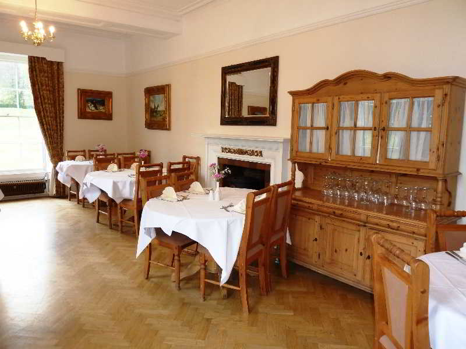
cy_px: 174
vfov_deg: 54.9
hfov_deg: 69.4
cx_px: 233
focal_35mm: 25
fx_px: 337
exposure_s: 1/30
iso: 200
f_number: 3.3
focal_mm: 4.1
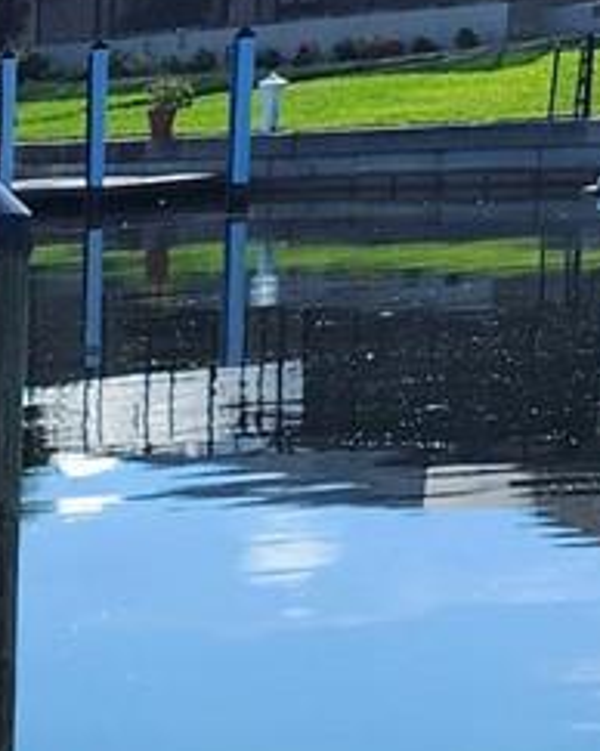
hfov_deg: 8.7
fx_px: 3289
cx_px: -1185
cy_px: 1215
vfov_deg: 12.3
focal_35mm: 148
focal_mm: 5.54
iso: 25
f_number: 1.8
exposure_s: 1/2169
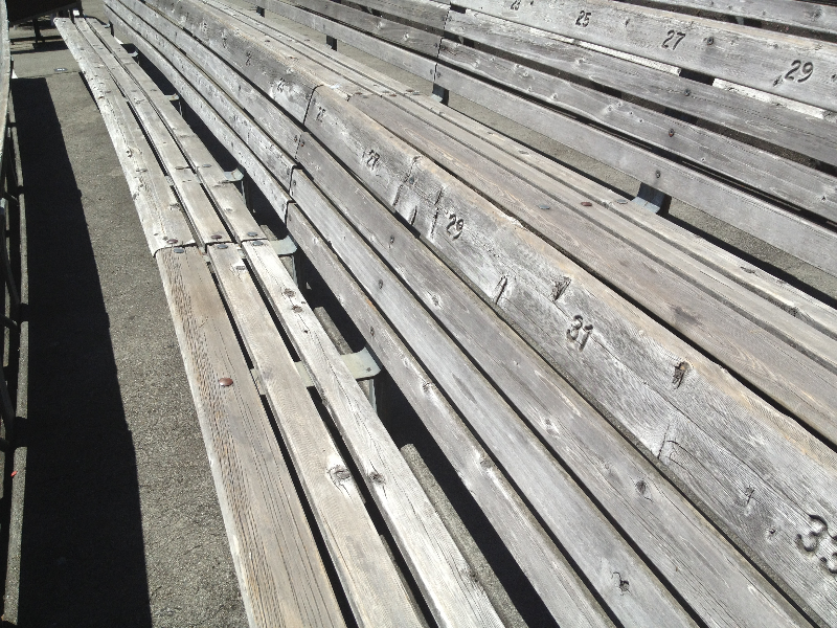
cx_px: 418
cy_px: 314
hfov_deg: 52.6
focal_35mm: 35
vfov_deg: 40.7
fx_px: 846
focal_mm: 4.28
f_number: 2.4
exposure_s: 1/2208
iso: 64
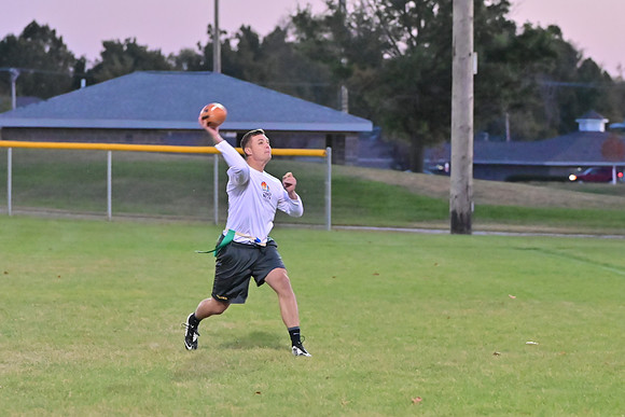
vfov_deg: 7.6
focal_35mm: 180
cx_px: 312
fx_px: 3126
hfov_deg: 11.4
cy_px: 208
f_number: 4
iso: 6400
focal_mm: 120
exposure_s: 1/400
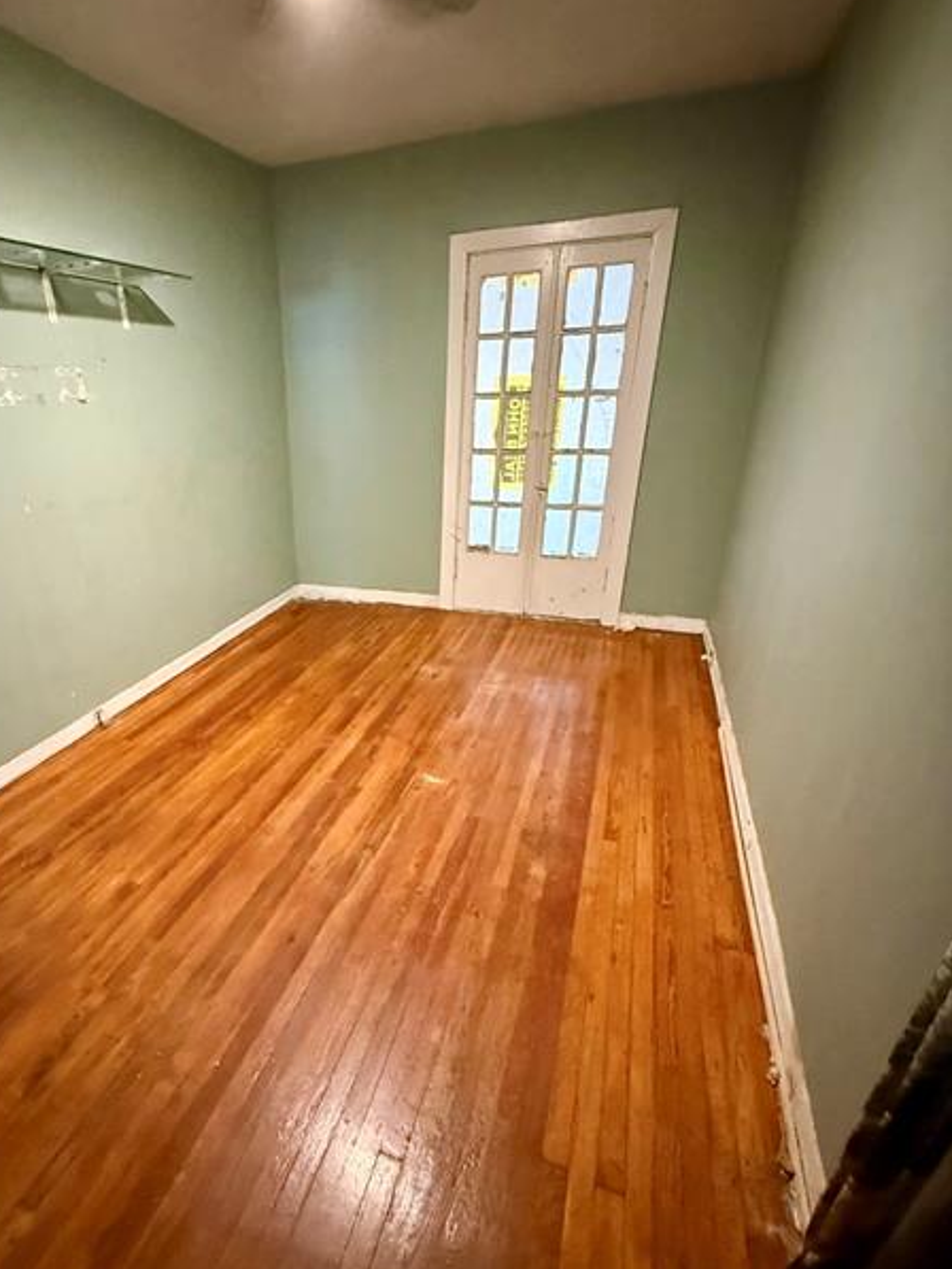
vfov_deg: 87.6
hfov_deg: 70.2
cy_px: 680
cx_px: 344
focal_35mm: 18
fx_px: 660
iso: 1250
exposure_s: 1/40
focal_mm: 2.22
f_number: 2.2
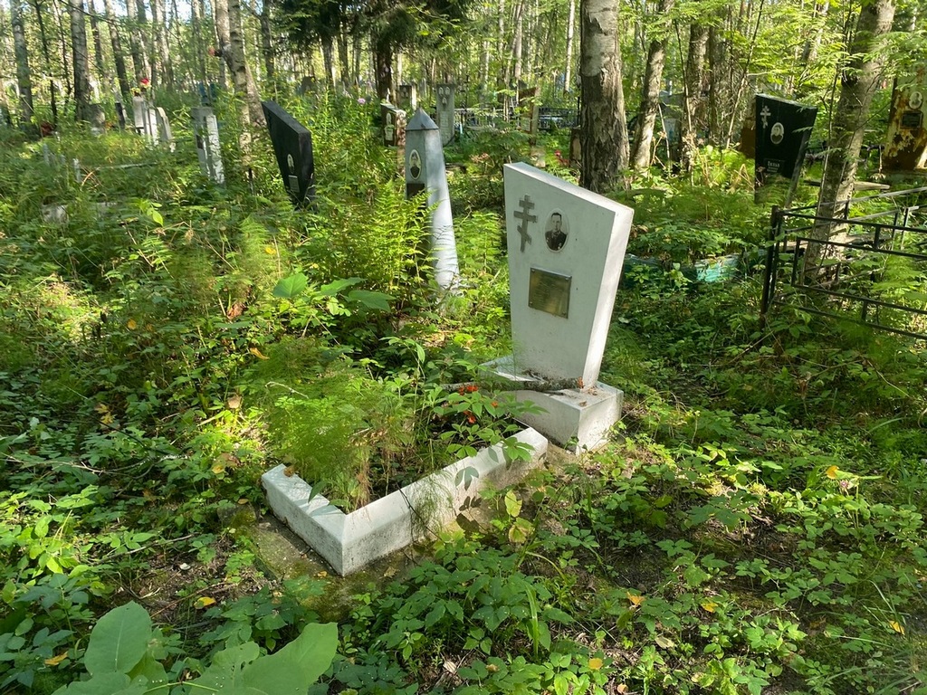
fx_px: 696
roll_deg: -2.4
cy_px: 348
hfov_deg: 67.3
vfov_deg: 53.1
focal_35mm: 26
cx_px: 464
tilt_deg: -19.4
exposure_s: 1/121
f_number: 1.8
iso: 80
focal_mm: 4.25
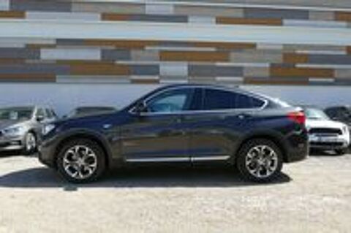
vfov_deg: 42.2
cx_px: 176
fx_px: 302
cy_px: 116
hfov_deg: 60.3
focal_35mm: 31
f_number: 3
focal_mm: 11.35
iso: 125
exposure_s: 1/640
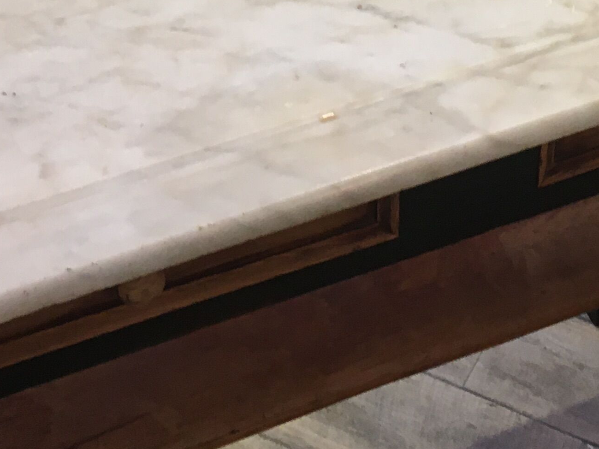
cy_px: -96
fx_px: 1557
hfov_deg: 21.8
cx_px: 290
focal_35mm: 90
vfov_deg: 15.8
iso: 100
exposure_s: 1/33
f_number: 2.2
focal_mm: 4.15
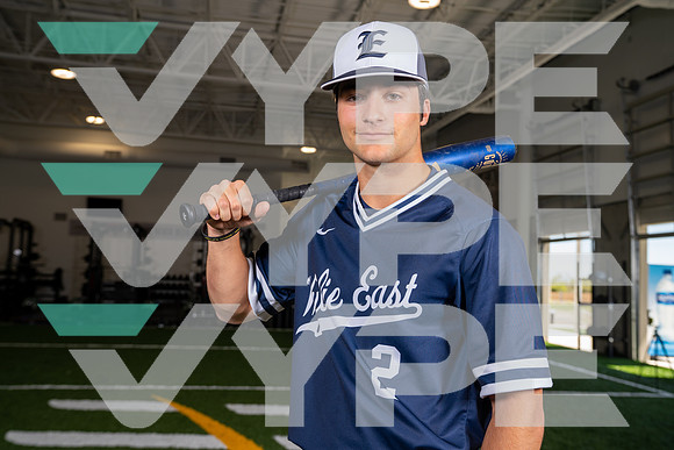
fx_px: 749
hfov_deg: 48.4
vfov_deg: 33.4
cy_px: 225
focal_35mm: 40
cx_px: 337
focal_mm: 40
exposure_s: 1/200
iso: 200
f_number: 5.6
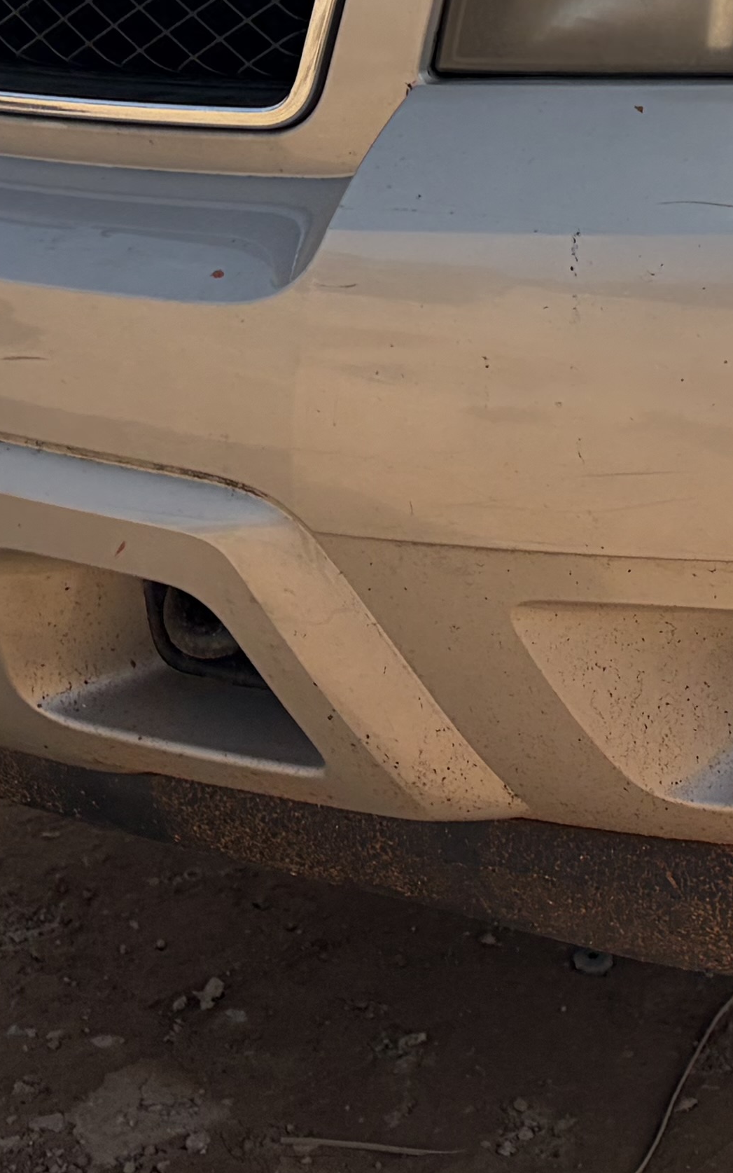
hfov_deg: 13.3
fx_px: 3004
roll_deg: -2.3
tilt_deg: -10.4
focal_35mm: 94
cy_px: -245
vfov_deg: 20.6
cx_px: 1017
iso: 50
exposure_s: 1/5348
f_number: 1.6
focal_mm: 5.96
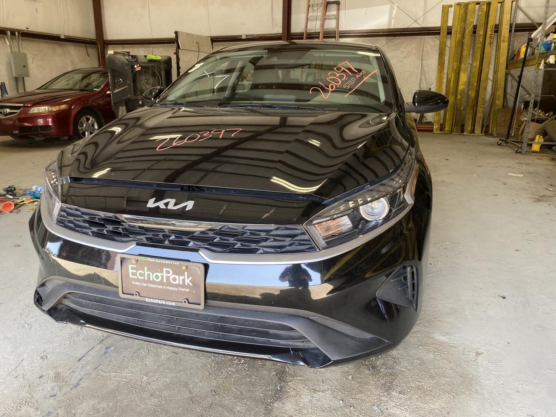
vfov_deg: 53.1
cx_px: 278
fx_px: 418
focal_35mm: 26
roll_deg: -0.5
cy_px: 208
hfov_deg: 67.3
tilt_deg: -15.2
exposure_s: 1/122
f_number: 1.8
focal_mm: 4.25
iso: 64
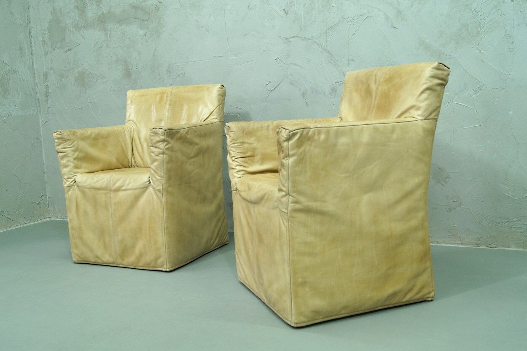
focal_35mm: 36
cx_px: 264
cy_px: 176
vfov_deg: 36.8
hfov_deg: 53.2
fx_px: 527
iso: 400
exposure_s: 1/10
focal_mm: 24
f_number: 8
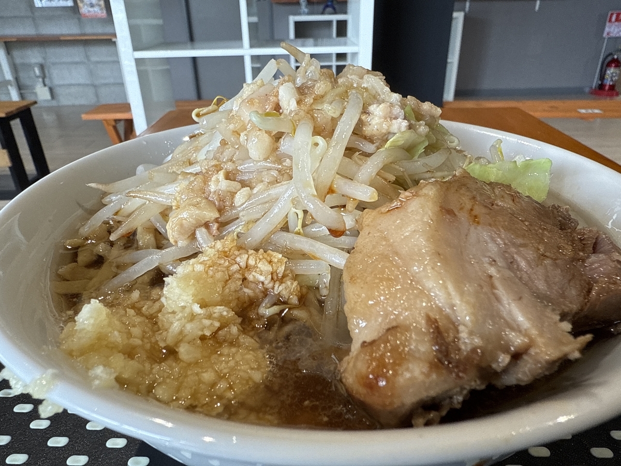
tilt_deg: -27.1
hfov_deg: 69.4
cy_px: 233
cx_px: 310
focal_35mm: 25
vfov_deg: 54.9
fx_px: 448
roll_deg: +1.6
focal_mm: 2.22
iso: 80
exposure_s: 1/120
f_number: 2.2
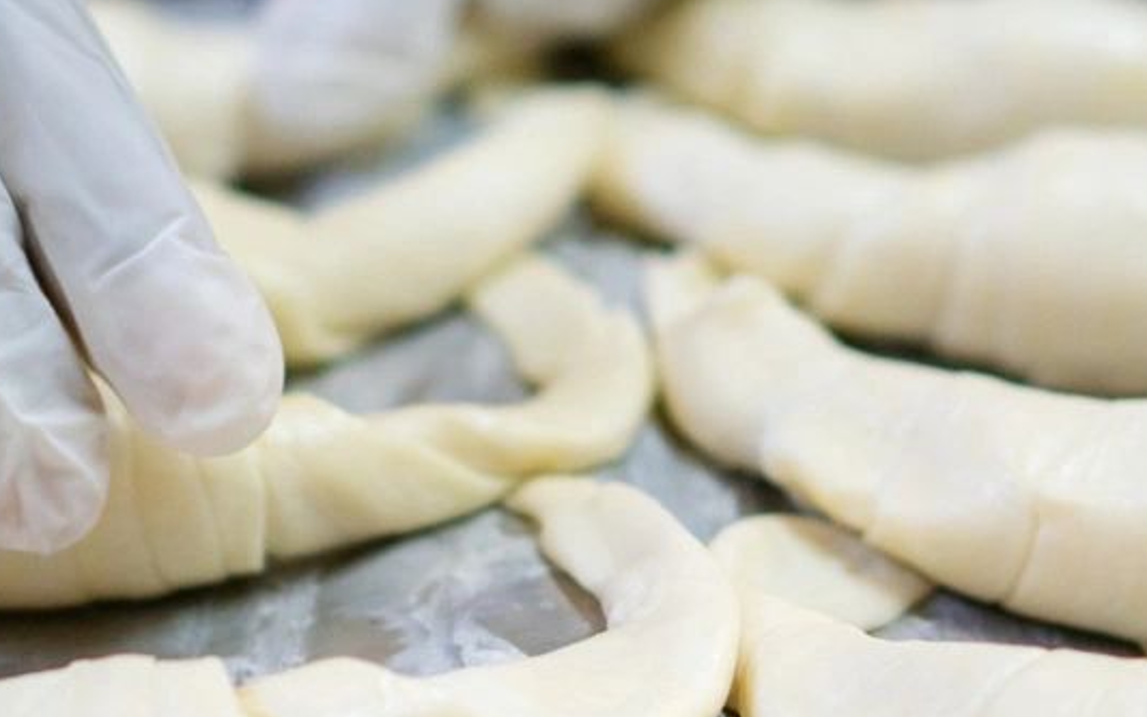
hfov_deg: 9.3
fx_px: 6970
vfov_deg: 5.9
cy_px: 179
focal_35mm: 223
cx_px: -225
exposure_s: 1/100
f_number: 2.2
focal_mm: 55
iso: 400
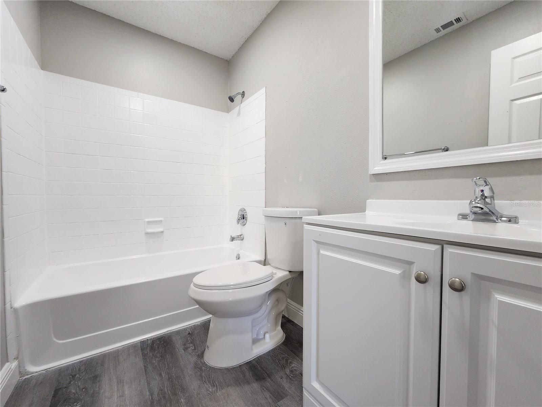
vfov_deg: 89.9
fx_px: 204
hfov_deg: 106.2
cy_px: 204
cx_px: 271
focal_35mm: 13
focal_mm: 2.2
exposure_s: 1/60
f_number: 2.2
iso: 160
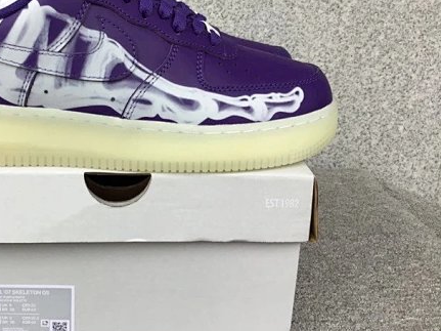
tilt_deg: -16.1
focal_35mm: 46
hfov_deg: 40.3
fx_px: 586
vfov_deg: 31.4
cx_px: 122
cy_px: 128
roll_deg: -1.1
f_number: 2.4
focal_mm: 3.3
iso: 25
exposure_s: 1/50
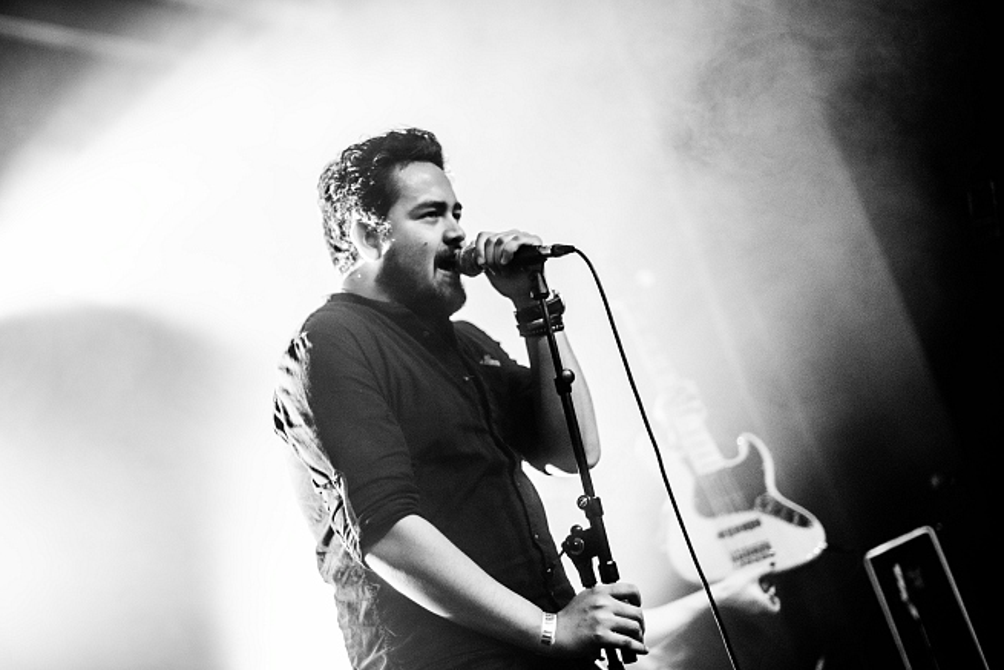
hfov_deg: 36.2
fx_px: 1534
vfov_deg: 24.6
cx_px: 472
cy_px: 355
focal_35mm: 55
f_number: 1.4
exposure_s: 1/80
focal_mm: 50
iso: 1600
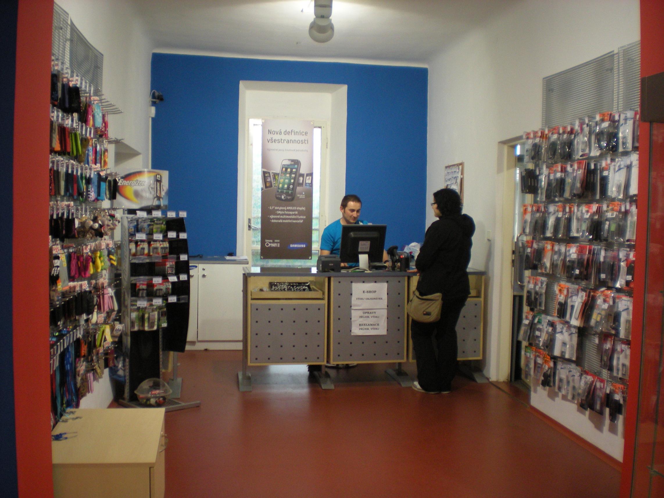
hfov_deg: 49.0
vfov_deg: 37.7
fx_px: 729
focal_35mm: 38
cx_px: 332
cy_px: 249
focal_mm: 6.3
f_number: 3.1
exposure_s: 1/72.6
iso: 200
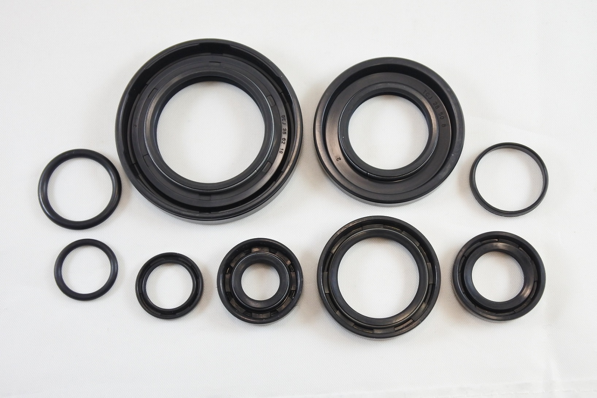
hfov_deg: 36.2
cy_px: 199
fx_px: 912
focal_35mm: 55
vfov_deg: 24.6
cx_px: 298
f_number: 4.8
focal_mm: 20.6
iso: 720
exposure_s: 1/125
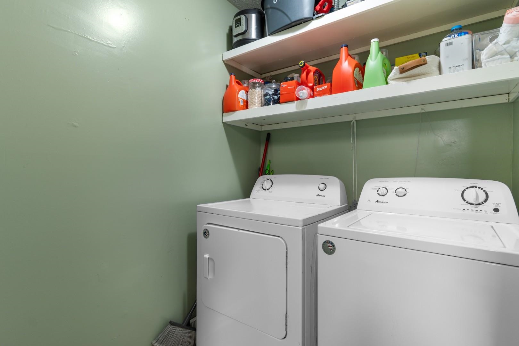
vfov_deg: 70.4
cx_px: 260
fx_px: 245
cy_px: 173
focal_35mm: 17
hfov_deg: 93.3
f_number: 4.8
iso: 100
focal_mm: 11.5
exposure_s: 1/5
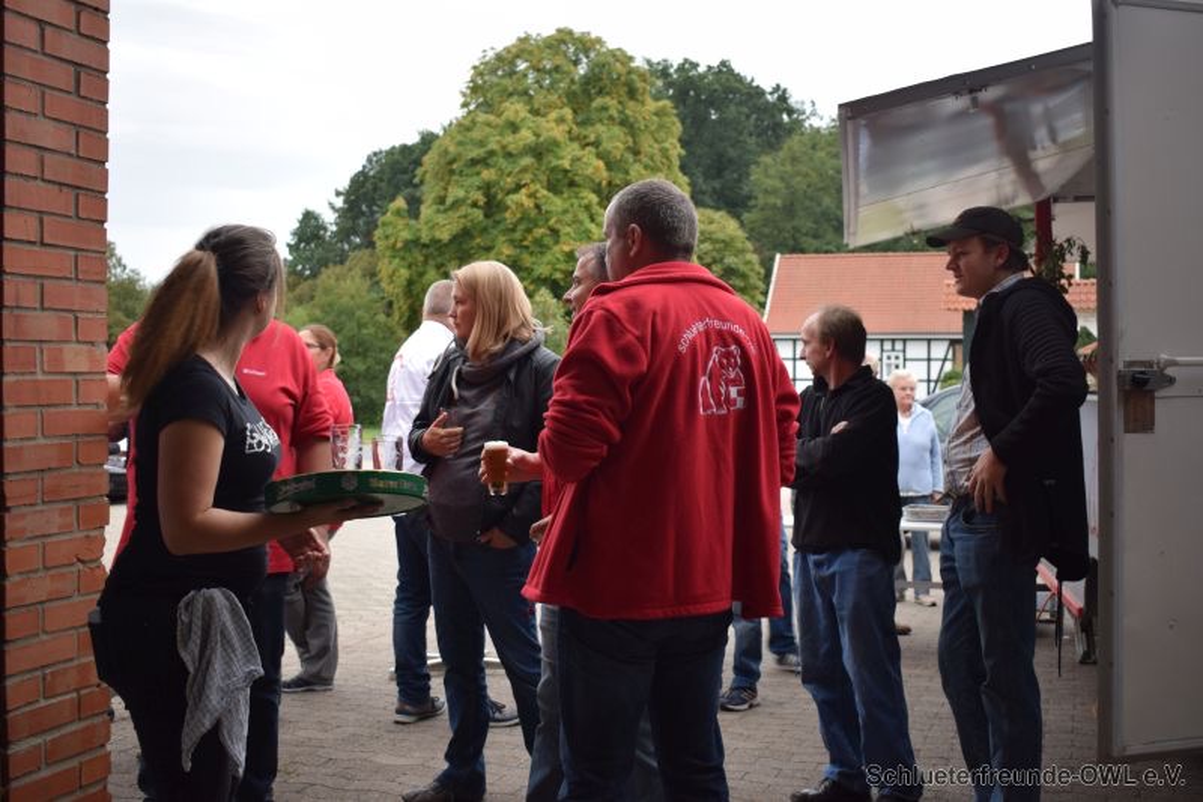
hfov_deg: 46.4
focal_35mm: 42
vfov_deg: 31.9
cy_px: 401
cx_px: 602
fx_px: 1403
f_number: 4.2
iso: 400
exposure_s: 1/60
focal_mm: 28
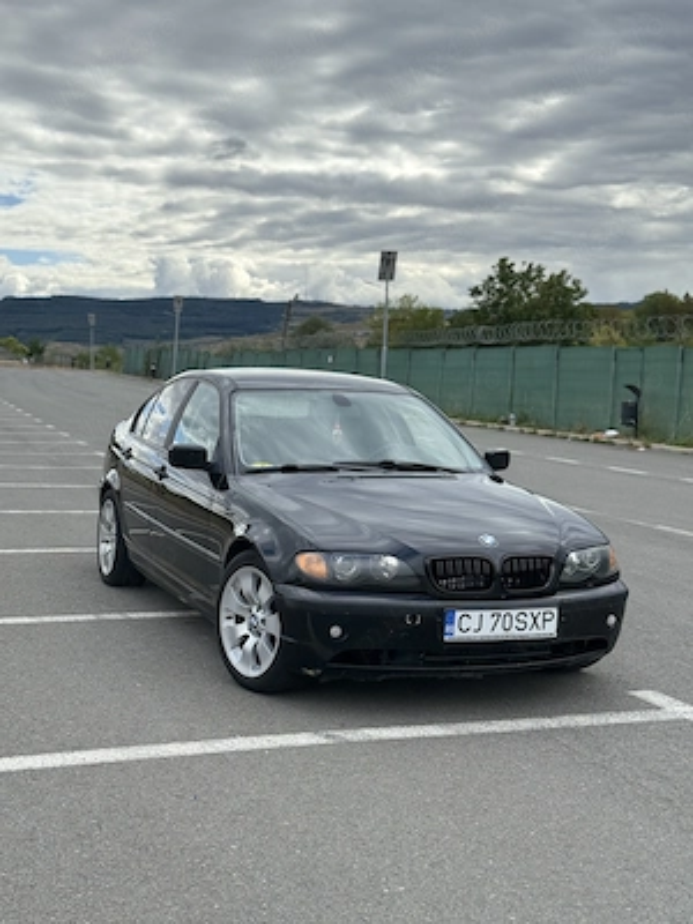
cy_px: 462
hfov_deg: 30.3
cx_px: 346
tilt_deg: -2.9
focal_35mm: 48
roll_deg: -1.1
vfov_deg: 39.7
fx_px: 1281
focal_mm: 6.76
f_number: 1.78
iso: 64
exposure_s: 1/4098
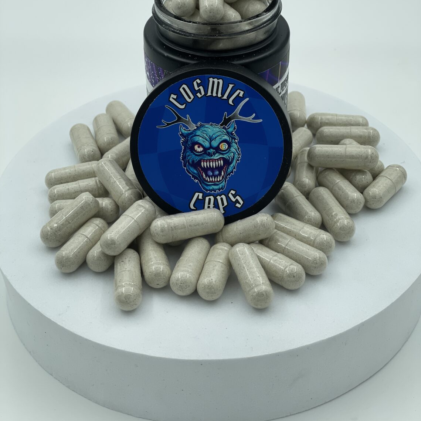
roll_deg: +1.2
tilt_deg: -36.9
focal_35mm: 62
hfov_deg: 27.7
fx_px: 853
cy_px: 152
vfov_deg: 27.6
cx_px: 210
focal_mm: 6
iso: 25
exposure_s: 1/585
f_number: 2
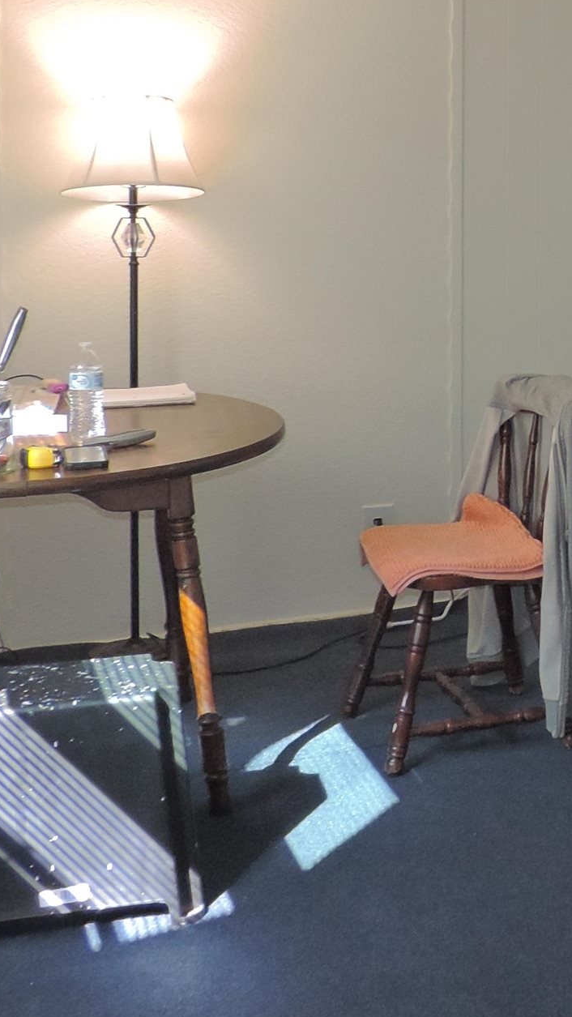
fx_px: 1726
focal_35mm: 64
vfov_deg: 32.1
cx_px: 755
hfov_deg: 17.6
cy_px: 237
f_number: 3
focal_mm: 4.3
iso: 250
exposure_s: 1/40
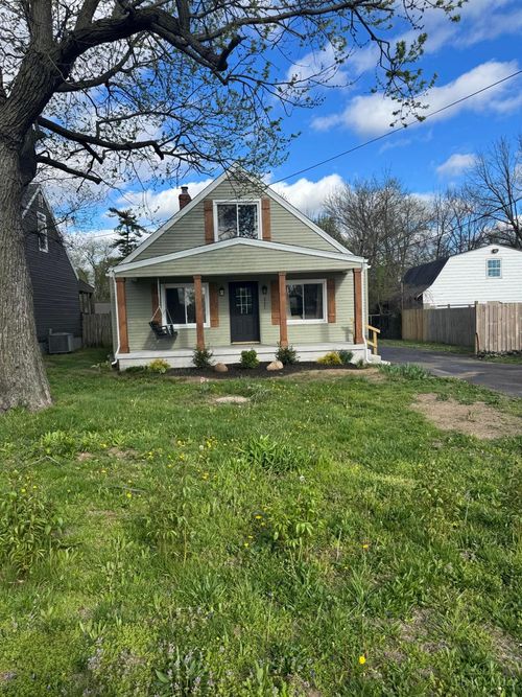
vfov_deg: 71.6
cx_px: 261
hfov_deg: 56.8
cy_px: 348
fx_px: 483
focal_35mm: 24
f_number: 1.78
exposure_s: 1/3096
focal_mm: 6.76
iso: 80
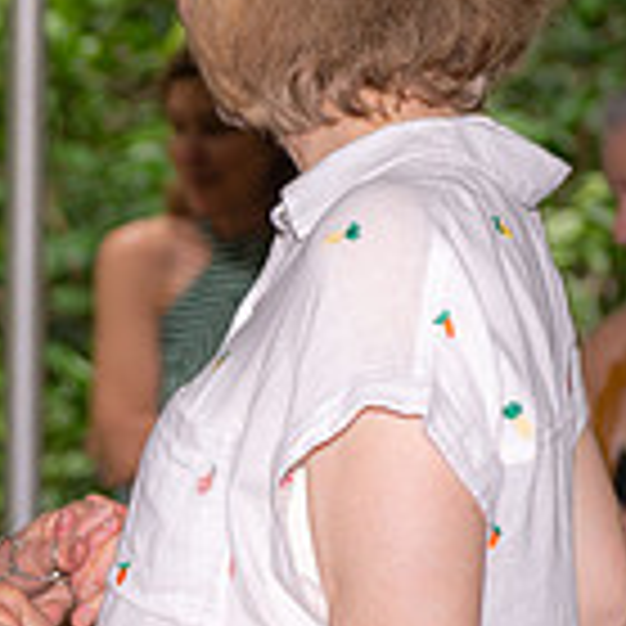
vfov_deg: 8.0
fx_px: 4481
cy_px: 428
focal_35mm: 219
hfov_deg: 7.9
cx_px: -140
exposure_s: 1/60
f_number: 3.5
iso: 64
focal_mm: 62
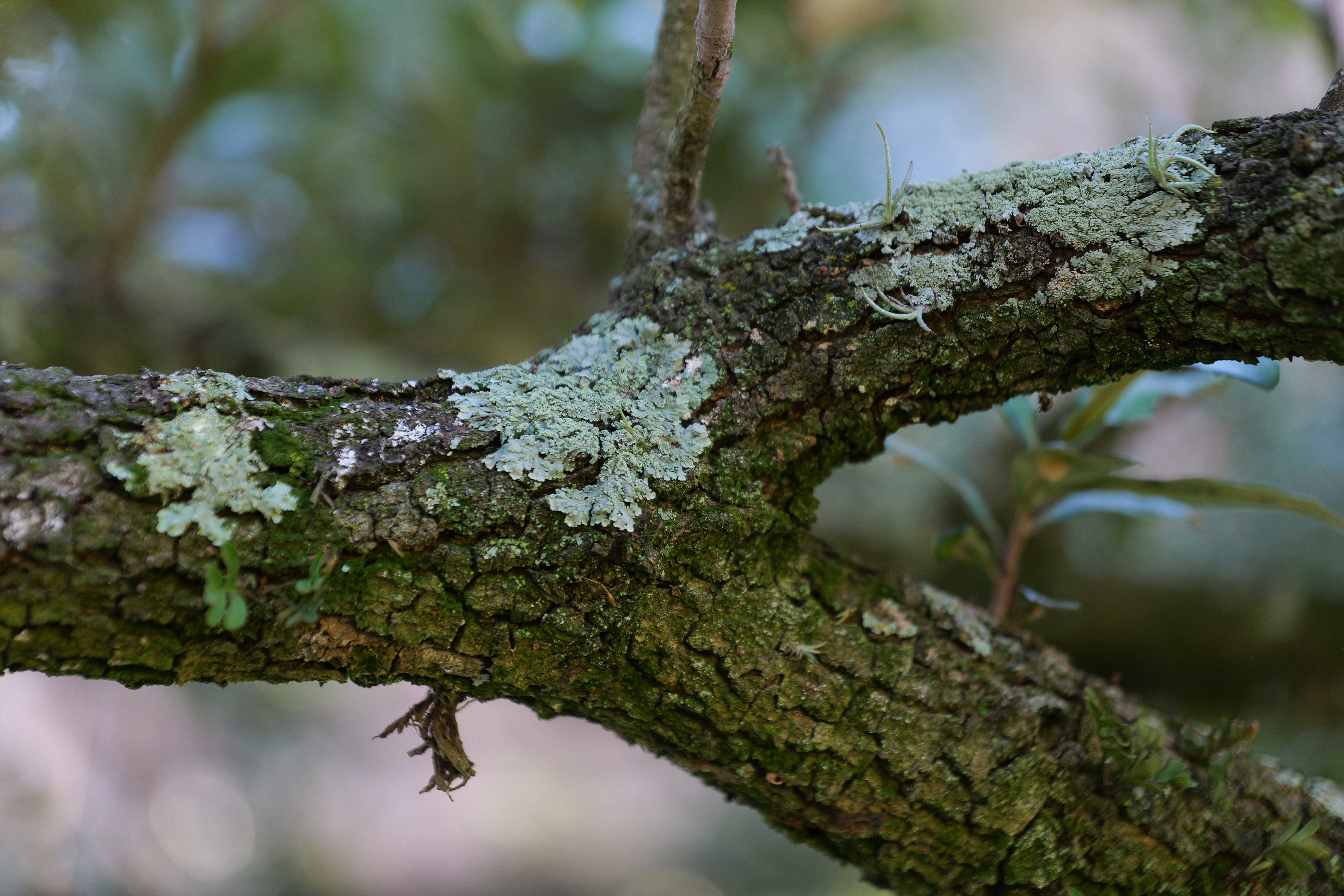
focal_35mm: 105
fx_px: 3920
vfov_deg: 13.0
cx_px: 672
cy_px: 448
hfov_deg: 19.5
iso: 320
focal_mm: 105
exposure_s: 1/60
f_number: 4
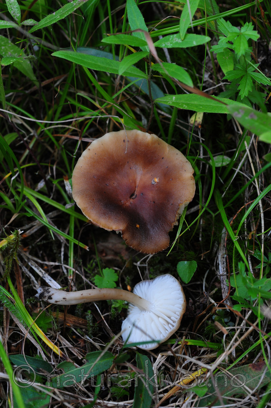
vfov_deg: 22.6
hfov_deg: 15.1
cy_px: 204
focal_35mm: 90
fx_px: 1019
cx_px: 136
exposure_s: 1/100
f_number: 9
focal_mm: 60
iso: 400
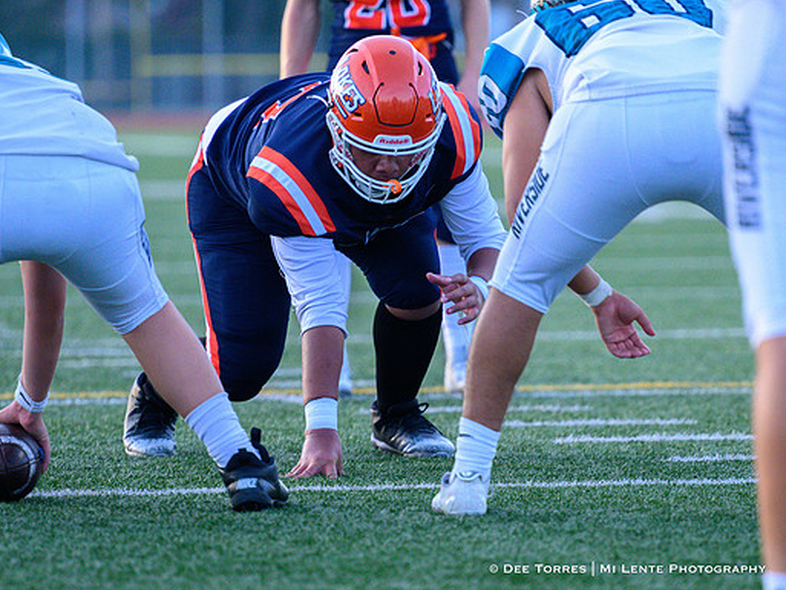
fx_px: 7994
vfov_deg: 4.2
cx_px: 436
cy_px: 376
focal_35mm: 352
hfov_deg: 5.6
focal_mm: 250
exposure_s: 1/2000
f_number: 4
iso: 3200
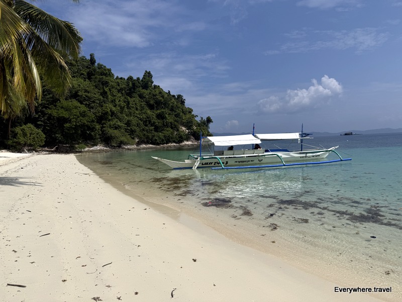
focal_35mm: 24
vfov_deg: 56.8
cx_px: 201
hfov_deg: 71.6
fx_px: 279
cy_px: 151
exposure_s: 1/14286
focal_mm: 6.76
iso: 80
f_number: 1.78
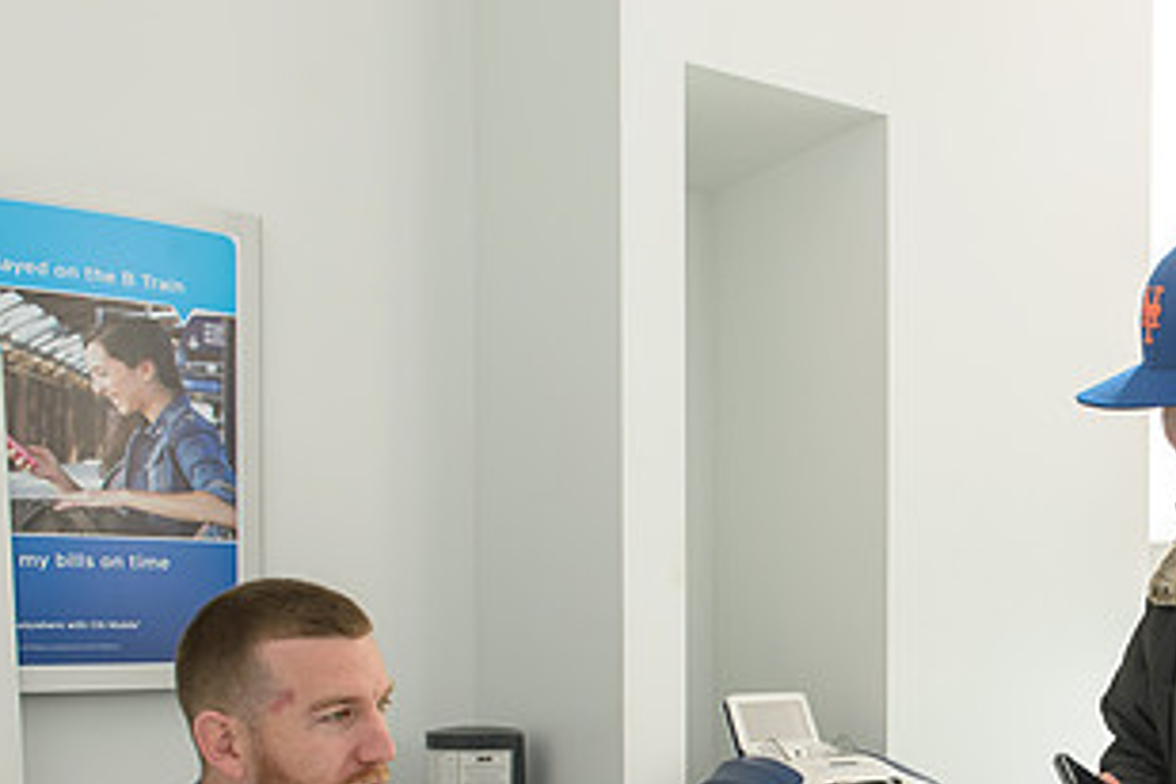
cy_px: 643
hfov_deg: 41.5
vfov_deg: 29.1
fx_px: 1470
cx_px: 959
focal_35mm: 45
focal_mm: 24
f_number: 5.6
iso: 500
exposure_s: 1/125
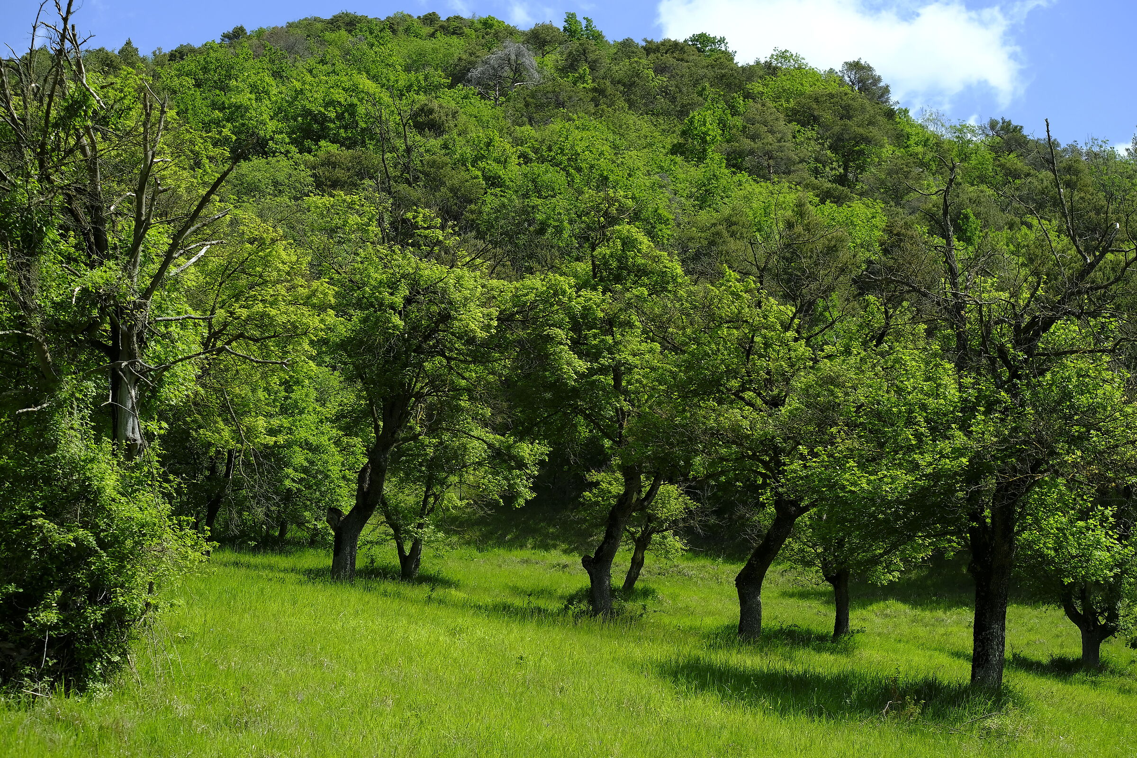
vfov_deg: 16.5
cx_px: 568
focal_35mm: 83
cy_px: 379
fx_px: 2621
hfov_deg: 24.5
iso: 160
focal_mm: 55
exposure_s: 1/550
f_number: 5
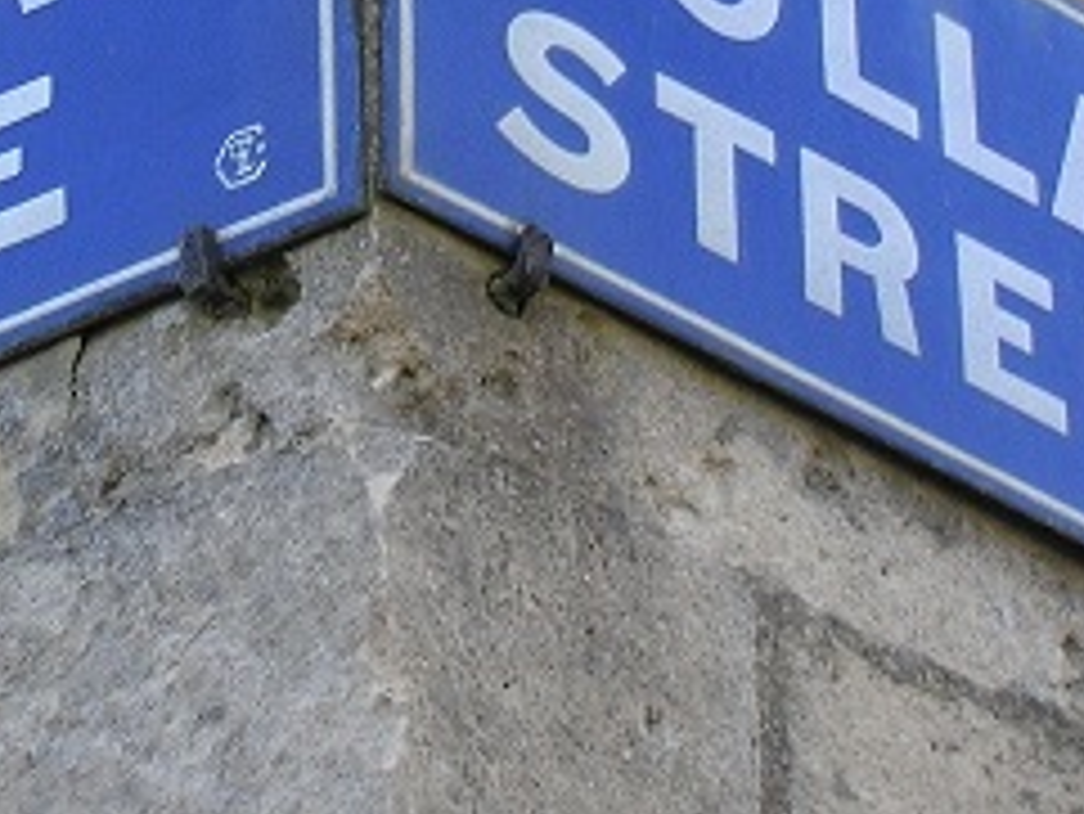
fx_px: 8585
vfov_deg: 5.4
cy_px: -4
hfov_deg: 7.2
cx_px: 409
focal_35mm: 274
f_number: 4.9
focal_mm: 17.1
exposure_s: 1/59
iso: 50
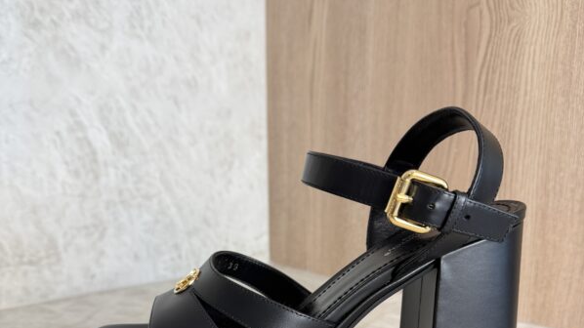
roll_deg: -0.5
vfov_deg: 32.0
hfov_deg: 56.6
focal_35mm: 35
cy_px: 296
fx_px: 542
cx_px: 292
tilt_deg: -15.3
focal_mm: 6.76
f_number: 1.78
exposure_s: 1/120
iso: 160
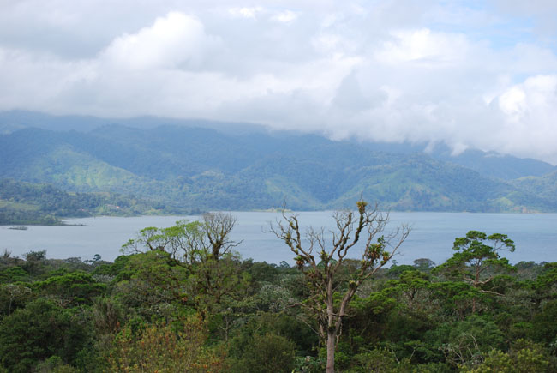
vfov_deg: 16.6
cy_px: 186
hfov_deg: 24.6
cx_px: 278
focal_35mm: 82
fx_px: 1278
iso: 100
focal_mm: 55
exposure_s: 1/200
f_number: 7.1
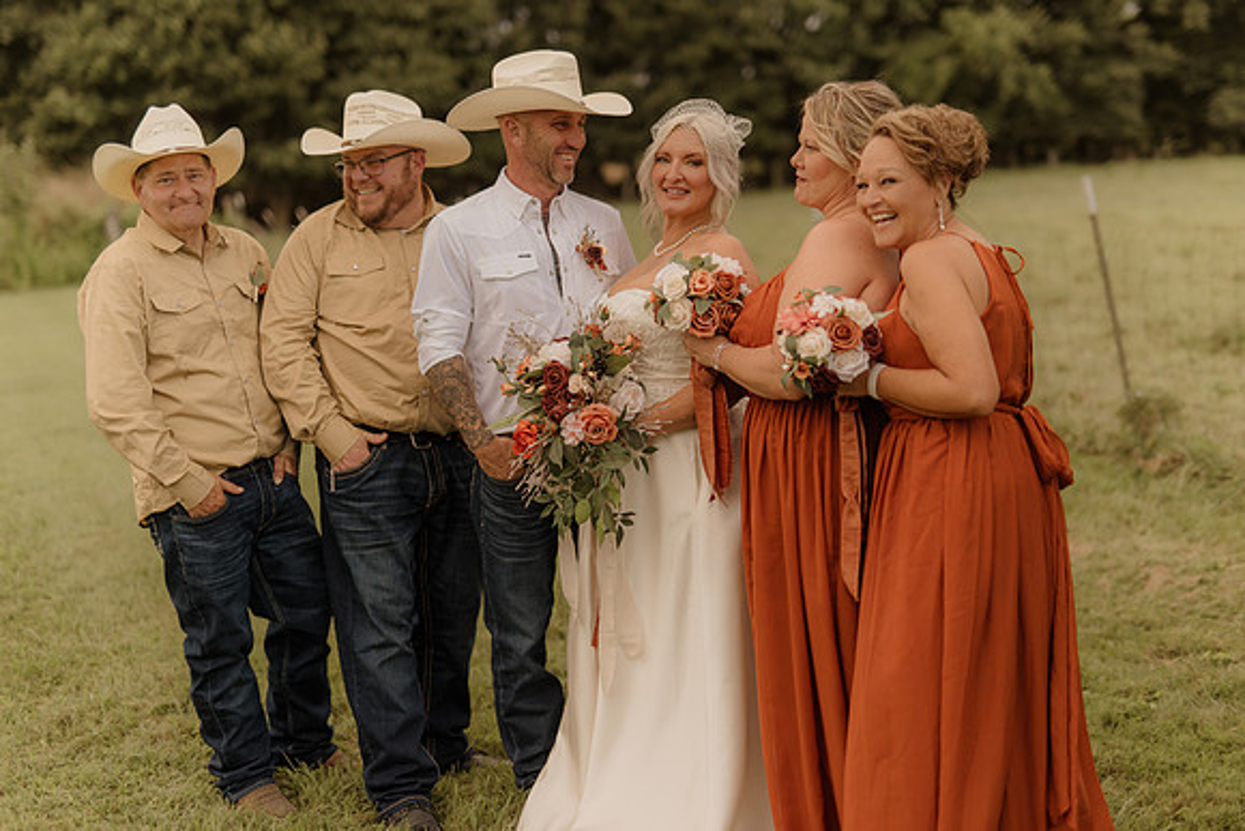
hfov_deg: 38.9
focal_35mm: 51
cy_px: 416
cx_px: 622
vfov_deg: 26.5
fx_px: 1762
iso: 125
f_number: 1.4
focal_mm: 50
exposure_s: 1/2000
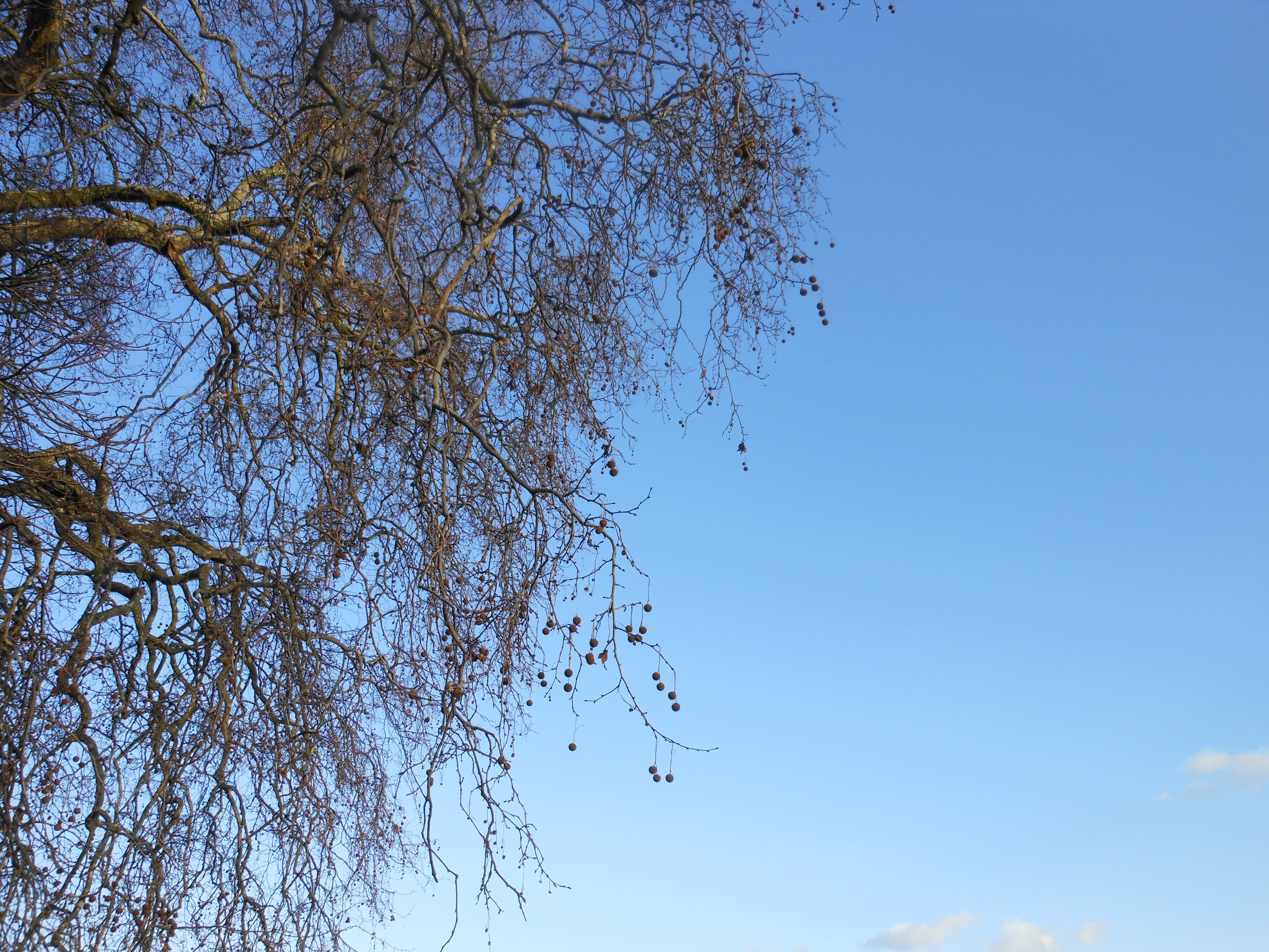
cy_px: 476
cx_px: 634
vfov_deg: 49.7
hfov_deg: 63.4
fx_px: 1026
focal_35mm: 28
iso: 80
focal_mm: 5
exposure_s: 1/320
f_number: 3.7
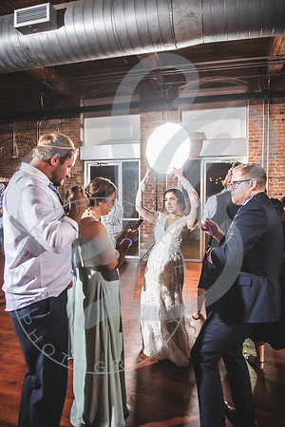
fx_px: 285
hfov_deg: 53.1
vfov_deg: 73.7
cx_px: 142
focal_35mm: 24
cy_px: 214
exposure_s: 1/200
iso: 1000
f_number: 2.8
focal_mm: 24
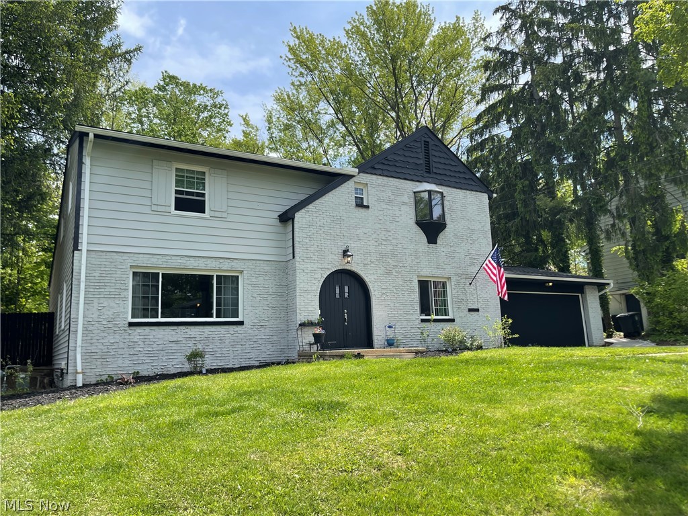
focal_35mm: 25
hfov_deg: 69.4
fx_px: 497
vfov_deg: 54.9
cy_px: 258
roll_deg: +2.4
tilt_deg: +11.4
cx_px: 344
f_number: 1.6
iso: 32
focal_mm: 5.1
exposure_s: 1/1534
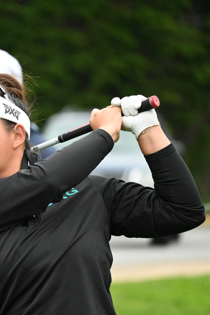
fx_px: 4927
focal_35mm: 563
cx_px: -7
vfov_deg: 3.7
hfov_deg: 2.4
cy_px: 157
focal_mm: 250
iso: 8000
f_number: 6.3
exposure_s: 1/4000
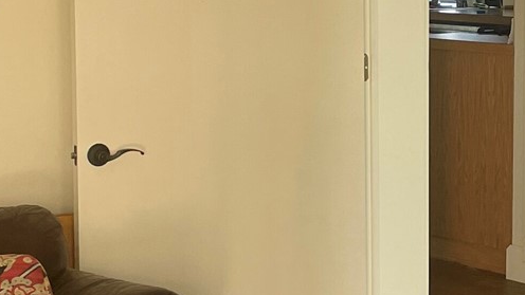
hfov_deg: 18.2
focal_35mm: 117
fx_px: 1629
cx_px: 394
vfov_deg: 10.3
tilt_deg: -2.1
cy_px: 48
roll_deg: +0.1
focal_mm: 4.2
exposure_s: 1/121
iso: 80
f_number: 1.6
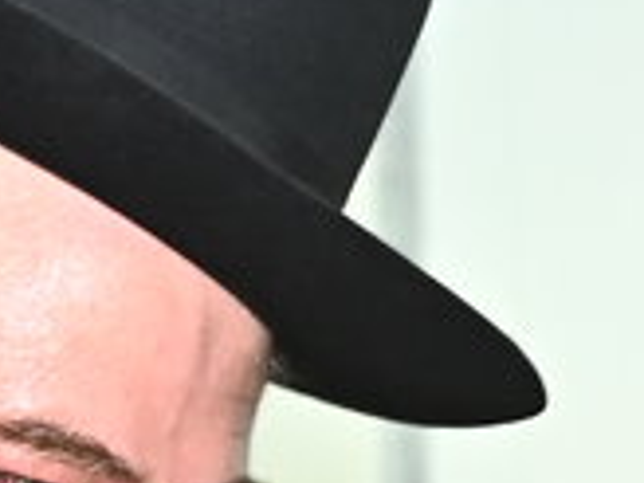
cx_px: 770
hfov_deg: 7.5
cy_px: 1306
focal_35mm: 262
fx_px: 4874
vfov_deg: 5.4
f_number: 4
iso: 1600
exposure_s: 1/200
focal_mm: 32
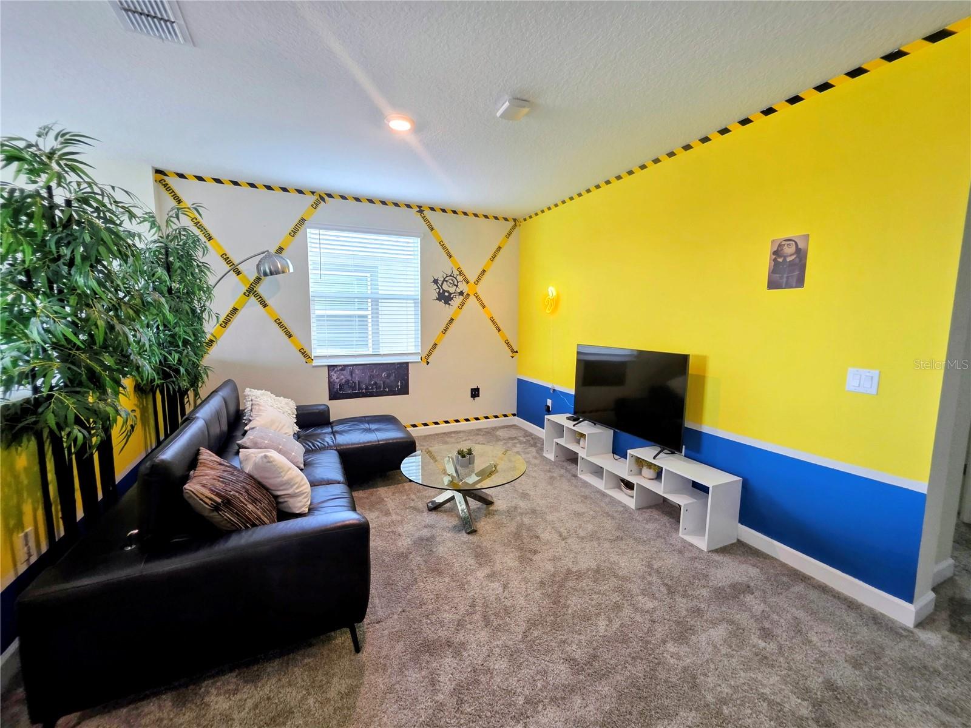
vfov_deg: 89.9
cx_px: 486
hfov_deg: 106.2
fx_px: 365
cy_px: 364
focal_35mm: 13
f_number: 1.9
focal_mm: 2.2
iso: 160
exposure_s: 1/60
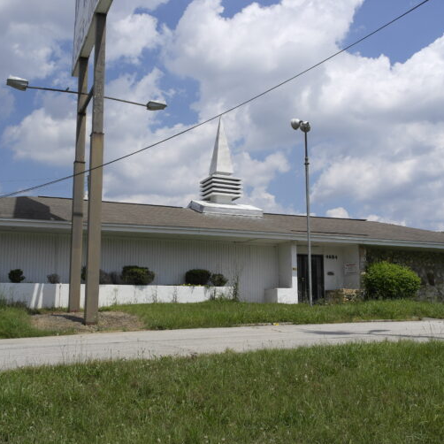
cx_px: 208
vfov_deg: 42.8
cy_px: 219
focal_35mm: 39
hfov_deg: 42.8
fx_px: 566
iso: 100
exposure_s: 1/400
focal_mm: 20
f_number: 8
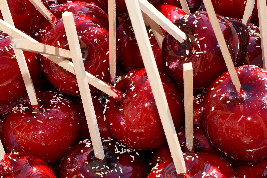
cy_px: 90
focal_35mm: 93
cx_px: 132
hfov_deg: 22.0
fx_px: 686
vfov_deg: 14.8
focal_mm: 55
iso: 280
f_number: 18
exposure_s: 1/100
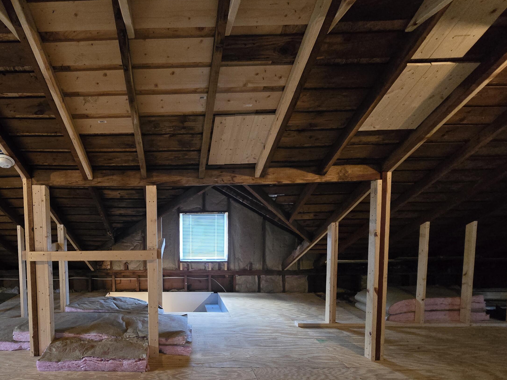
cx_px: 164
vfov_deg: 70.6
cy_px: 234
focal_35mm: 18
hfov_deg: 84.3
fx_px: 264
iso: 1250
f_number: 2.2
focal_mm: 2.2
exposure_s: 1/30
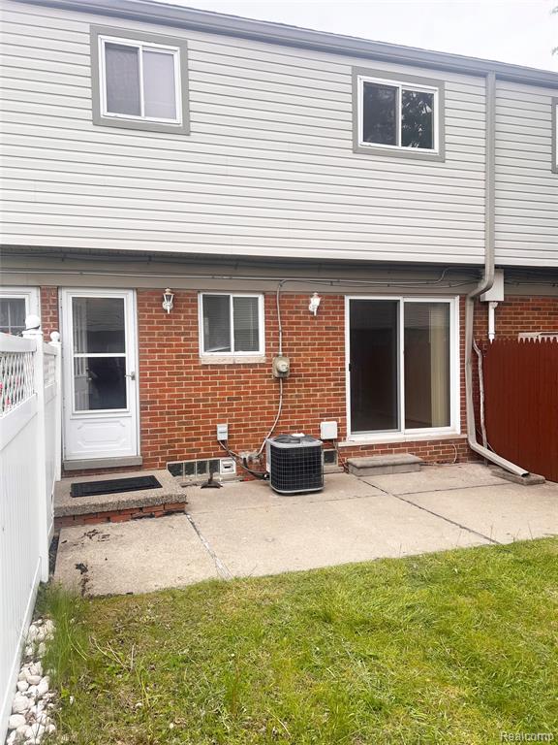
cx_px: 279
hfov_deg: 53.1
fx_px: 559
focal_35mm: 26
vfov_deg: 67.3
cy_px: 372
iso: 50
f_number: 1.5
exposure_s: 1/561
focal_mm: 5.7
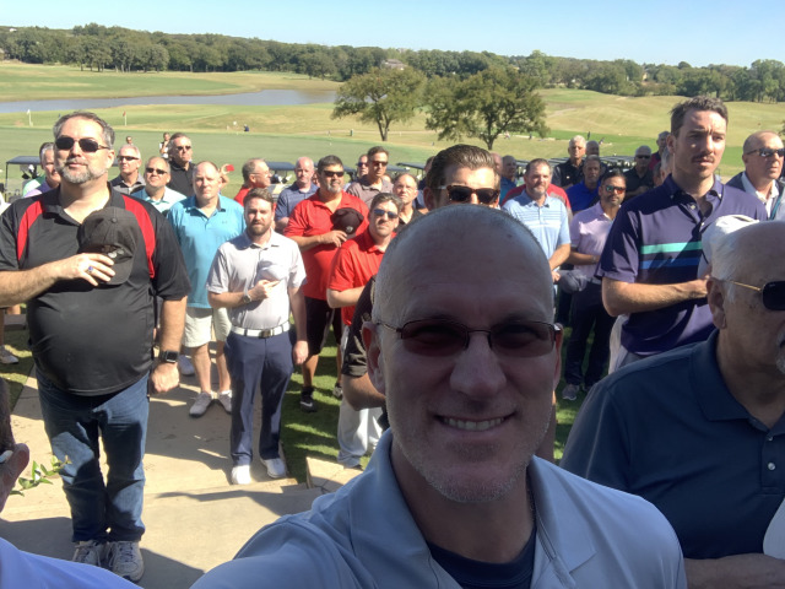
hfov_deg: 56.8
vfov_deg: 44.2
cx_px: 392
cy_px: 294
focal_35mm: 32
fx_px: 726
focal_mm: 2.87
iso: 16
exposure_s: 1/138
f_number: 2.2
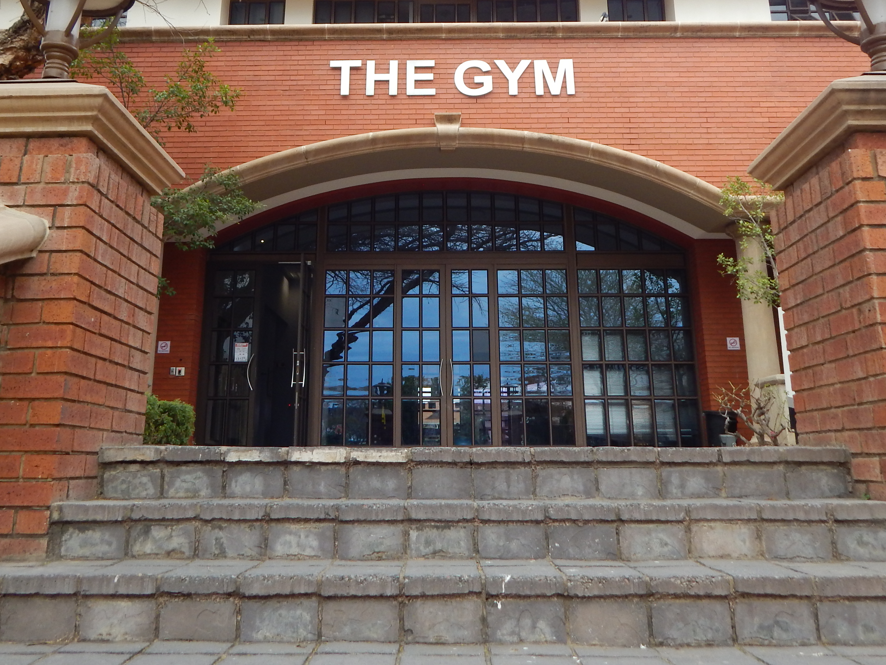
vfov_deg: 44.9
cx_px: 410
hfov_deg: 58.3
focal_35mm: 31
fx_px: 794
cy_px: 228
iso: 125
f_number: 3
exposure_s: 1/200
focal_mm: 4
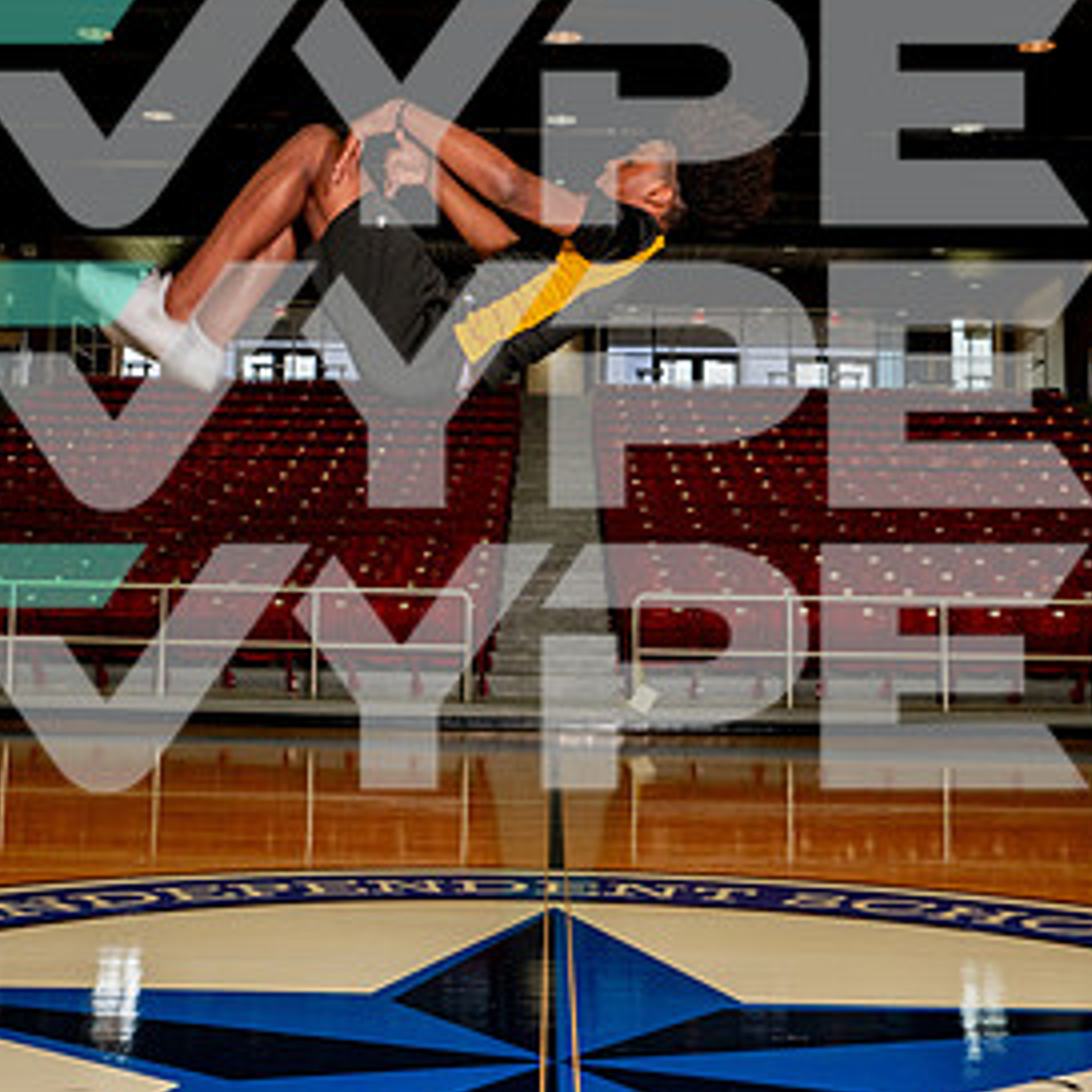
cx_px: 504
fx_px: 1749
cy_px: 388
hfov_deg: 34.7
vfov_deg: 34.4
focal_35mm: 49
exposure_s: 1/320
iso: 800
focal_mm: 35
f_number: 7.1
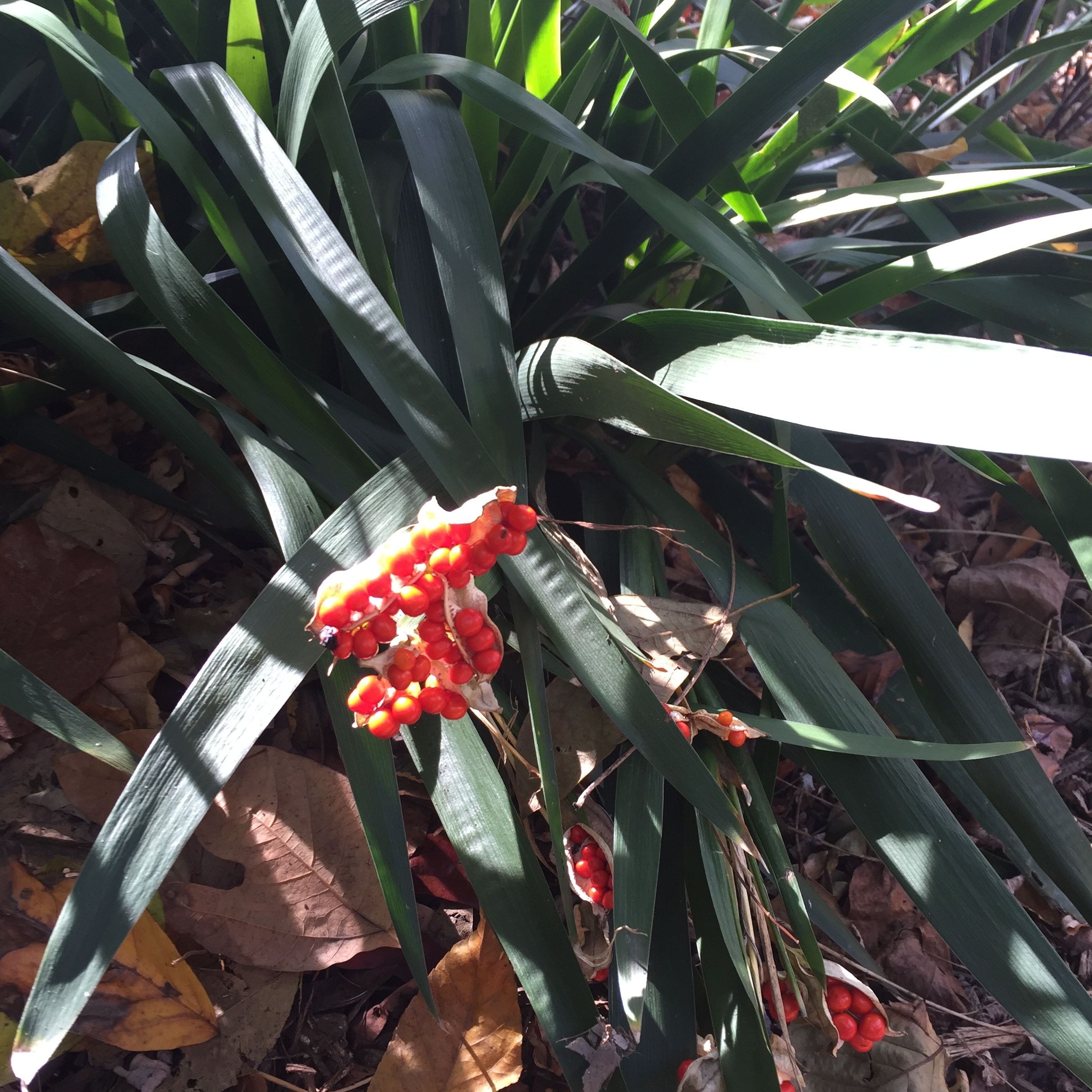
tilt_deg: -43.5
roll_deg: +0.0
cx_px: 551
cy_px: 553
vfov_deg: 47.2
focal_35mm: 35
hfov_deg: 47.2
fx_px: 1249
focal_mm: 4.15
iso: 40
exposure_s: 1/60
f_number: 2.2
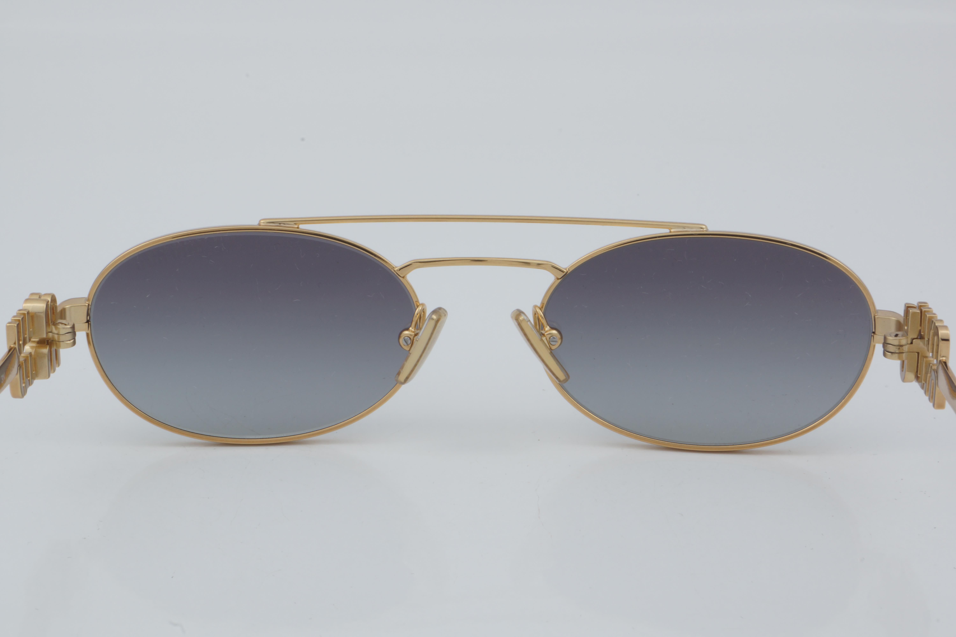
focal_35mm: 82
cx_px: 478
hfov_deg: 24.6
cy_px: 318
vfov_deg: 16.6
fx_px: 2191
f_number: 32
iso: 100
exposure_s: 1/4
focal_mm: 55
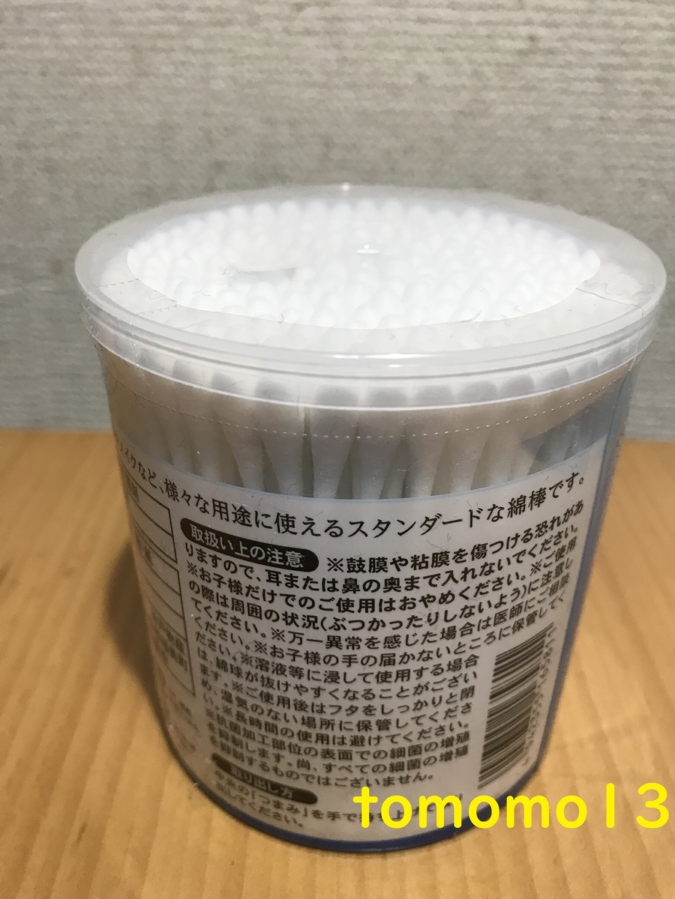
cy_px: 450
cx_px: 338
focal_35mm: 28
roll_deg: -0.9
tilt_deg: -28.6
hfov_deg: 49.7
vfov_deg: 63.4
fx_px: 728
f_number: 1.8
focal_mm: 3.99
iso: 25
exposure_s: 1/30
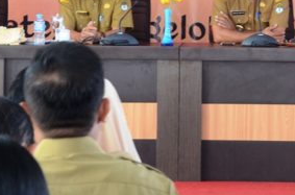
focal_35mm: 260
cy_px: -13
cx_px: 251
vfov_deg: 5.2
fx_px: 2125
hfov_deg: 7.9
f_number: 11
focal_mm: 70
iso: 800
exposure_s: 1/8
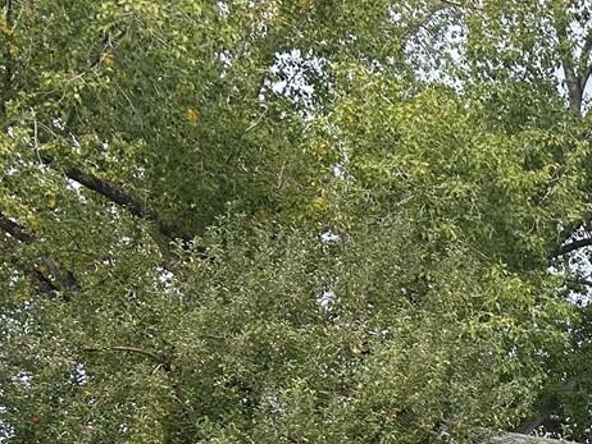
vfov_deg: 15.3
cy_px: 650
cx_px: 860
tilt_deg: +1.6
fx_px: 1540
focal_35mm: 90
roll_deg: +0.1
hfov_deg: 19.3
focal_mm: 5.7
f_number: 1.5
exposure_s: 1/1449
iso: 50
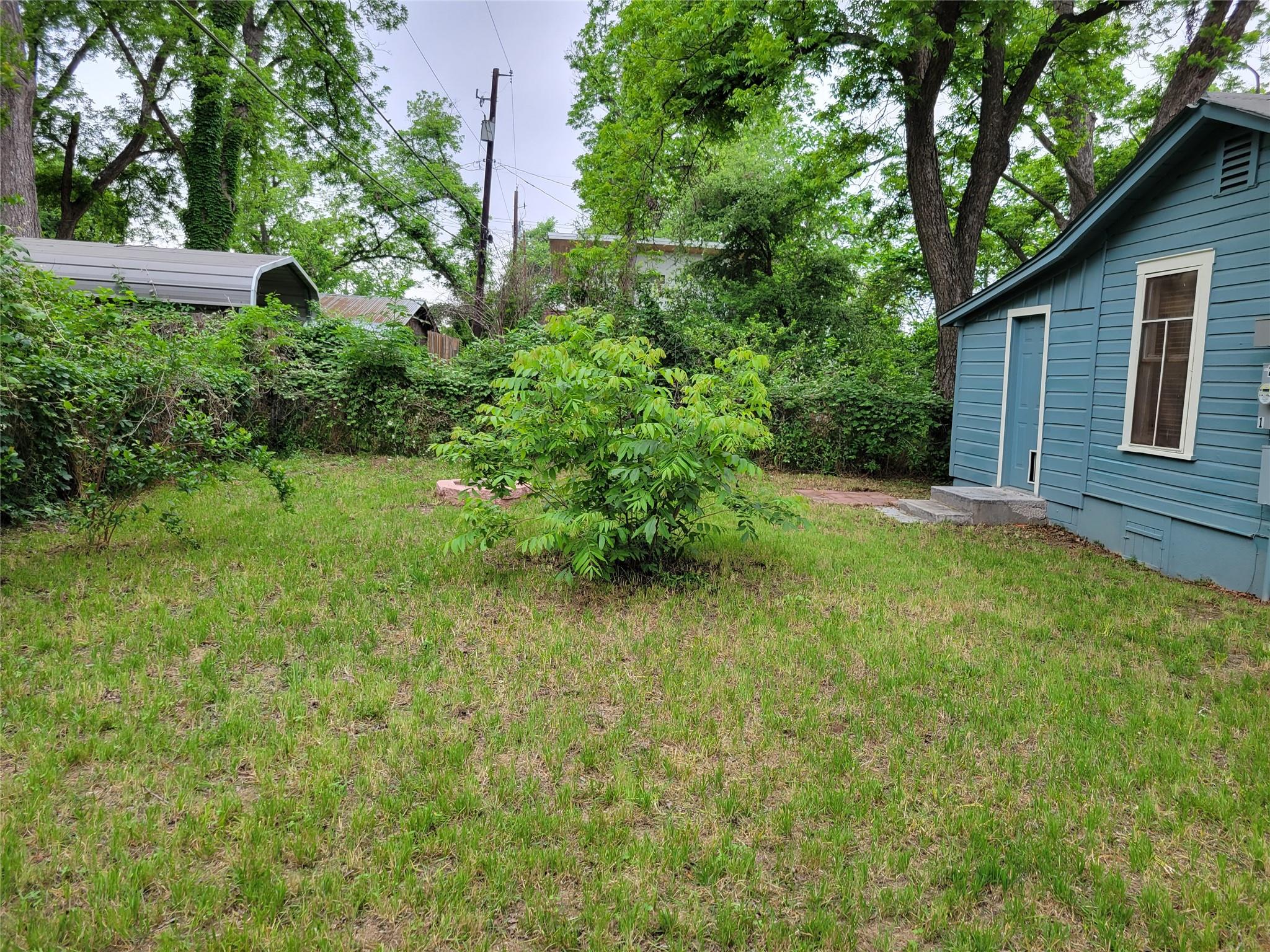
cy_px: 476
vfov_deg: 53.1
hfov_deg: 67.3
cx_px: 635
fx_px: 954
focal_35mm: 26
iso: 50
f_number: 1.8
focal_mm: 5.4
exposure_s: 1/120
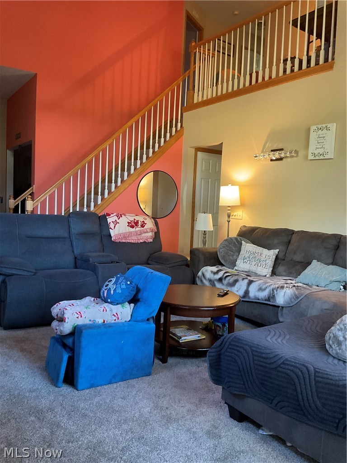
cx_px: 174
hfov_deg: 48.2
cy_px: 232
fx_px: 388
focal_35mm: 29
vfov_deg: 61.7
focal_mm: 3
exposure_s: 1/40
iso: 250
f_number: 1.8
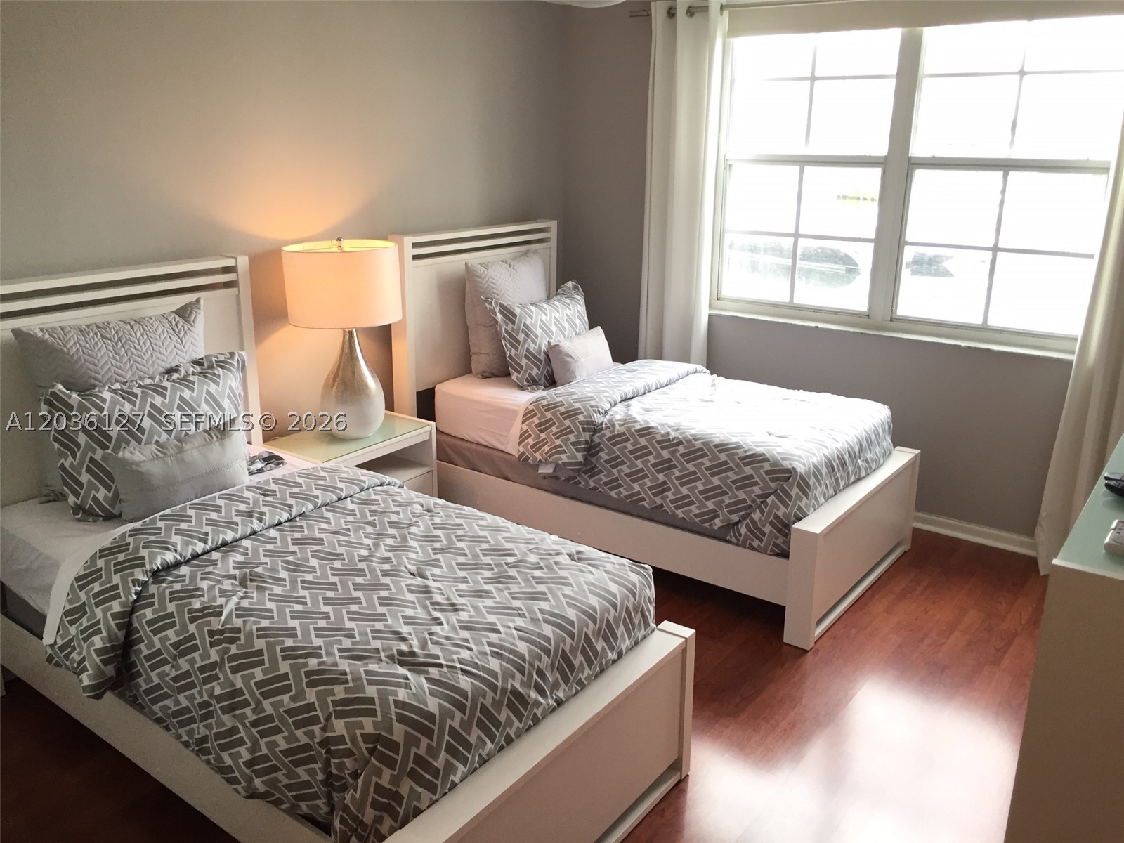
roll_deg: -1.0
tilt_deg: -18.4
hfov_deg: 61.7
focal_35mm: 29
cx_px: 562
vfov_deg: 48.2
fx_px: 942
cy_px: 422
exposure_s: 1/30
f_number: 2.2
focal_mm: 4.15
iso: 32
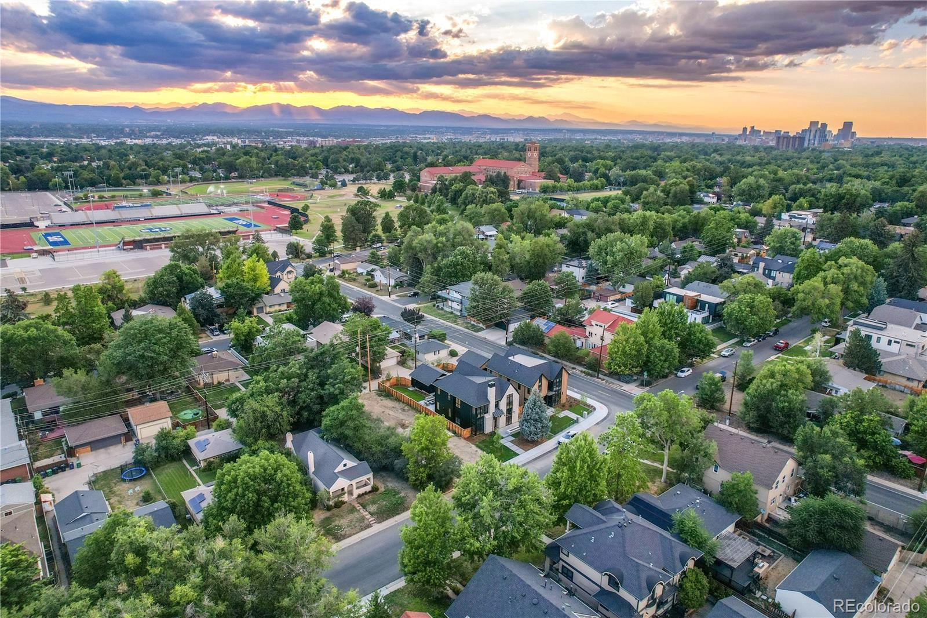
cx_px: 464
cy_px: 309
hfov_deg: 78.6
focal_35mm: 22
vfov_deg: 57.2
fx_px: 566
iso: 100
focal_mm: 8.4
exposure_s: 1/160
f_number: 2.8
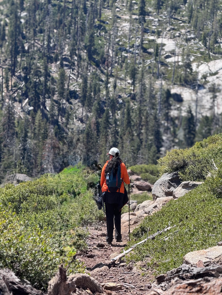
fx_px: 1026
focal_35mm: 120
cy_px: 148
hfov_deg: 12.3
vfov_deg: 16.4
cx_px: 111
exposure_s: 1/736
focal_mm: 15.66
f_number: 2.8
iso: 50
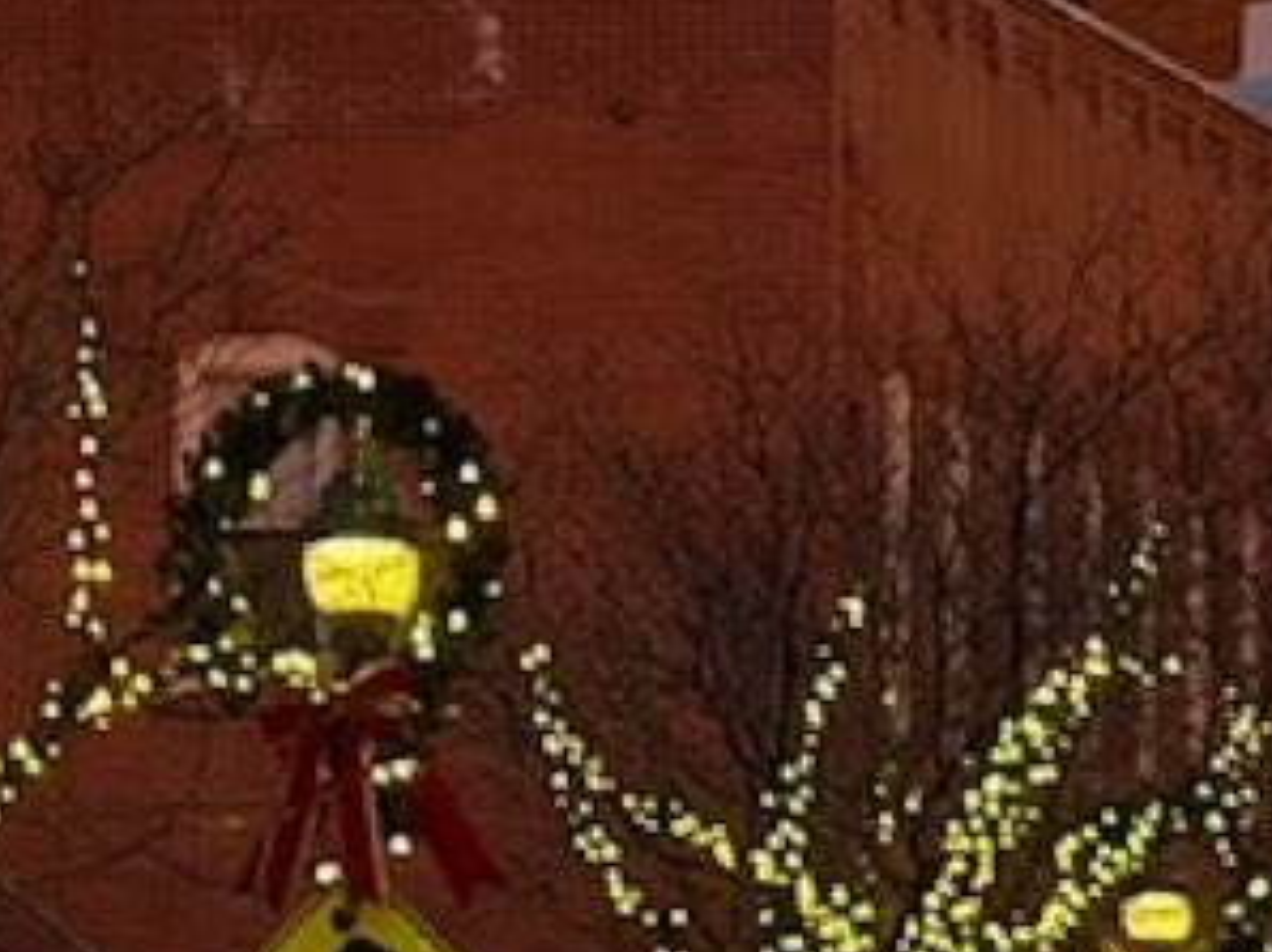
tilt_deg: +9.9
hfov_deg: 6.8
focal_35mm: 290
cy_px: -820
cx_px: 538
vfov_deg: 5.0
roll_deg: -0.9
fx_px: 10648
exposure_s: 1/60
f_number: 1.78
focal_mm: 6.76
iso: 100
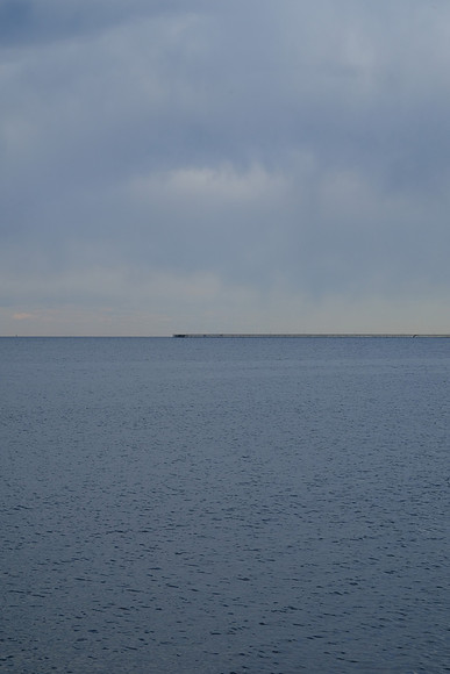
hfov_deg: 16.5
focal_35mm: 83
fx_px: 1555
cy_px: 337
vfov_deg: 24.5
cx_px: 225
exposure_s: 1/105
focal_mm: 55
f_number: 22
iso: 400
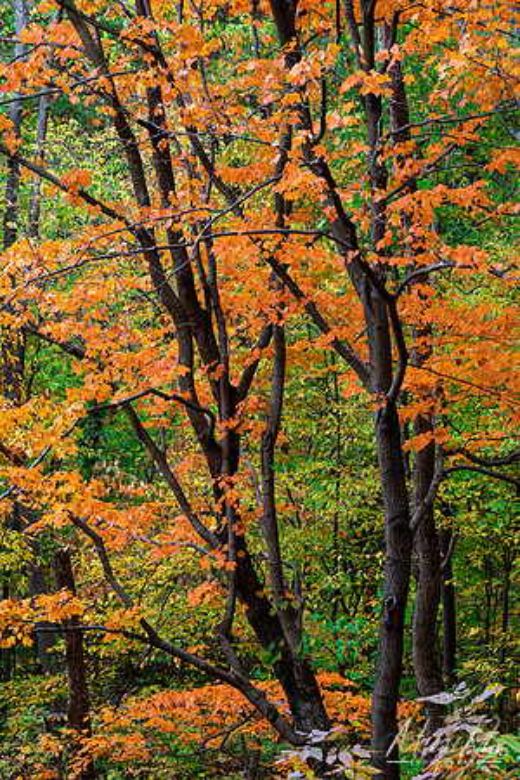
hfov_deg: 12.5
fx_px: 2383
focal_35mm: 110
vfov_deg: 18.6
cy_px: 390
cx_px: 260
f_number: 11
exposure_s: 1/15
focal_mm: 110
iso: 200
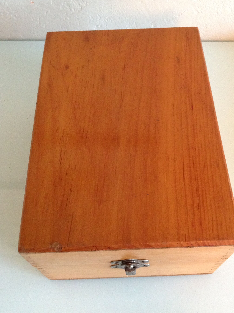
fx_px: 352
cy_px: 156
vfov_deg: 47.9
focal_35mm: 39
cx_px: 126
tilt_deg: -58.4
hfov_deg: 36.7
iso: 400
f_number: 2.4
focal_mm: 4.28
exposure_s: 1/17
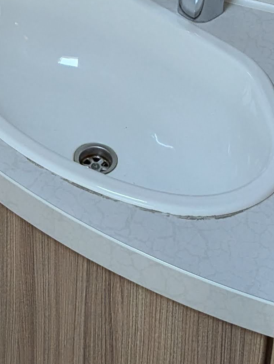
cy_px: -281
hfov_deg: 14.9
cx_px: 10
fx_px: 1032
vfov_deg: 16.8
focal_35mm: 98
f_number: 1.85
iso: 394
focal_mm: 6.81
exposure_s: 1/67.5
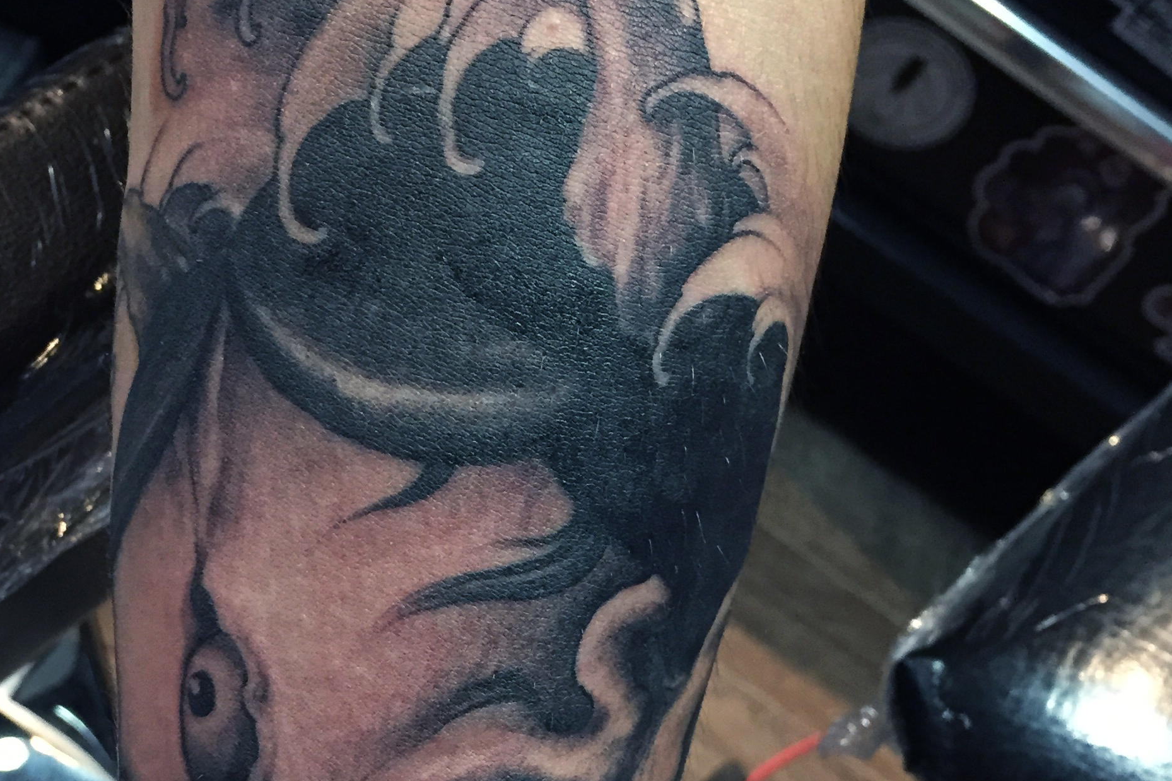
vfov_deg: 24.8
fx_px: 1725
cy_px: 695
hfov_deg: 37.2
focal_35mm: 53
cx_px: 406
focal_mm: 4.15
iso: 250
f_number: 2.2
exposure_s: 1/15
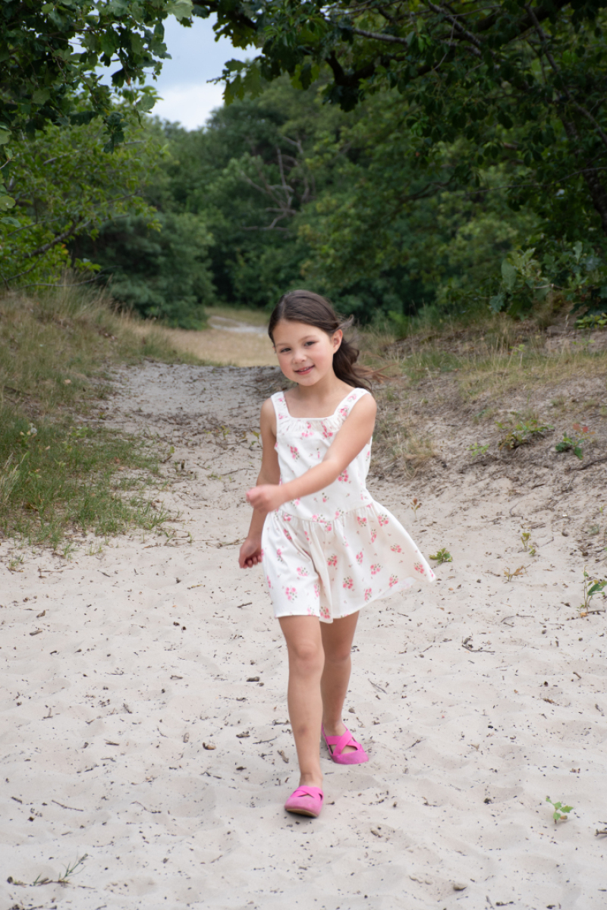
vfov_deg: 17.1
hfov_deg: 11.4
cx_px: 304
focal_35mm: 120
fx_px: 3035
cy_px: 455
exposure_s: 1/250
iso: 200
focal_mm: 80
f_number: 8
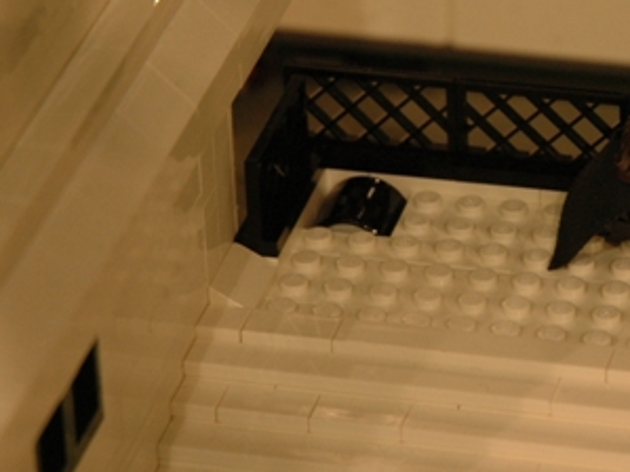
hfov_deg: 7.3
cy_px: 204
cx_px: 731
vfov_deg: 5.5
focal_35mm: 270
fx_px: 4912
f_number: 4.5
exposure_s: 1/80
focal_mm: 70
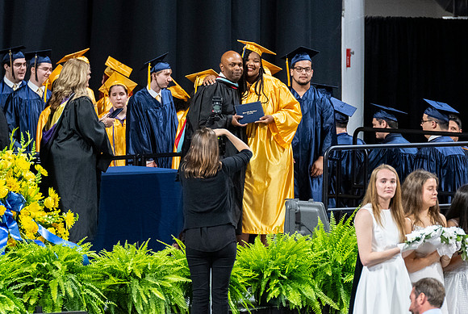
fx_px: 5261
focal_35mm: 404
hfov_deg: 5.1
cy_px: 163
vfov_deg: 3.4
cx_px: 281
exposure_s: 1/200
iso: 2000
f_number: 4
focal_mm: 200
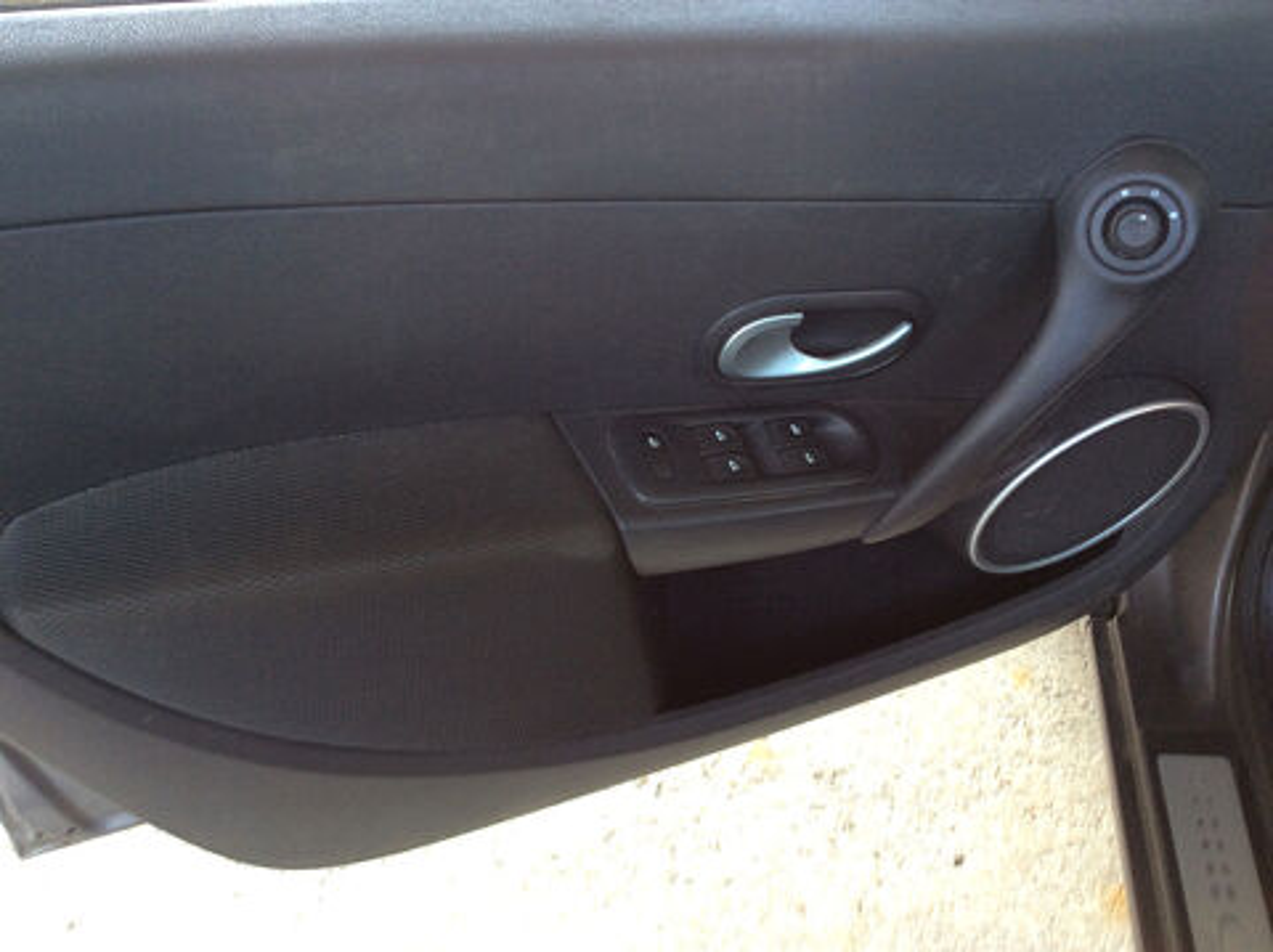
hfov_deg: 56.9
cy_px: 476
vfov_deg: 44.1
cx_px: 636
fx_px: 1176
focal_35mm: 32
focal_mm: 3.3
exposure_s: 1/33
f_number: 2.4
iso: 32
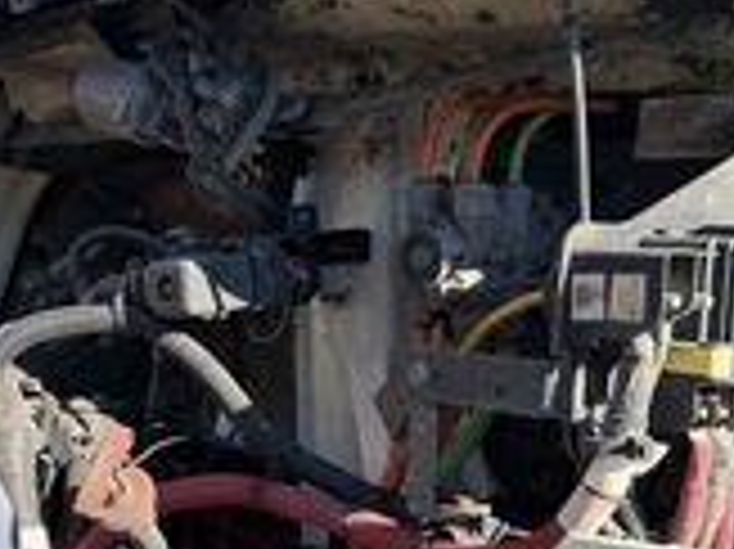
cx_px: 207
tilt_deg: -9.8
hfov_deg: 32.3
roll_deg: -4.9
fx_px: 1250
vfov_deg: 24.4
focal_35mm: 59
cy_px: 432
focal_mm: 6.76
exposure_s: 1/1553
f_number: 1.78
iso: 100
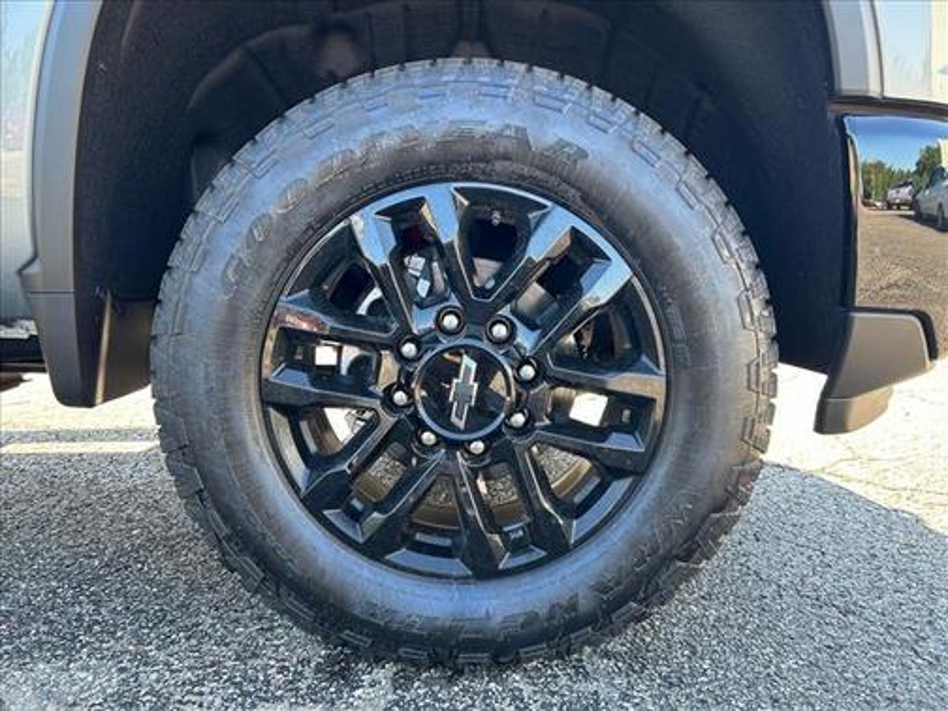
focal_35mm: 26
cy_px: 356
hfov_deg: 67.3
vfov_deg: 53.1
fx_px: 712
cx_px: 474
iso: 64
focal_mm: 5.7
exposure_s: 1/145
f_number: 1.5
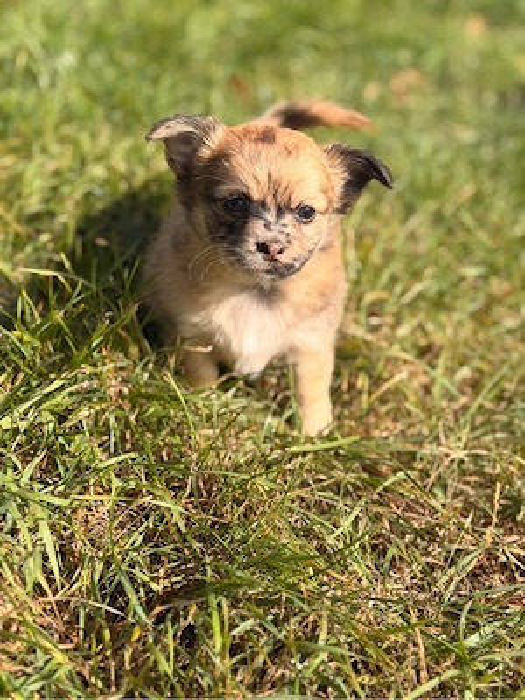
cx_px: 262
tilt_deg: -18.6
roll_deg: -1.6
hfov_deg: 30.3
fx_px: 971
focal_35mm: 48
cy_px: 350
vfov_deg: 39.7
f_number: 1.78
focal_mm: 6.76
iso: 64
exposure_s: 1/2342
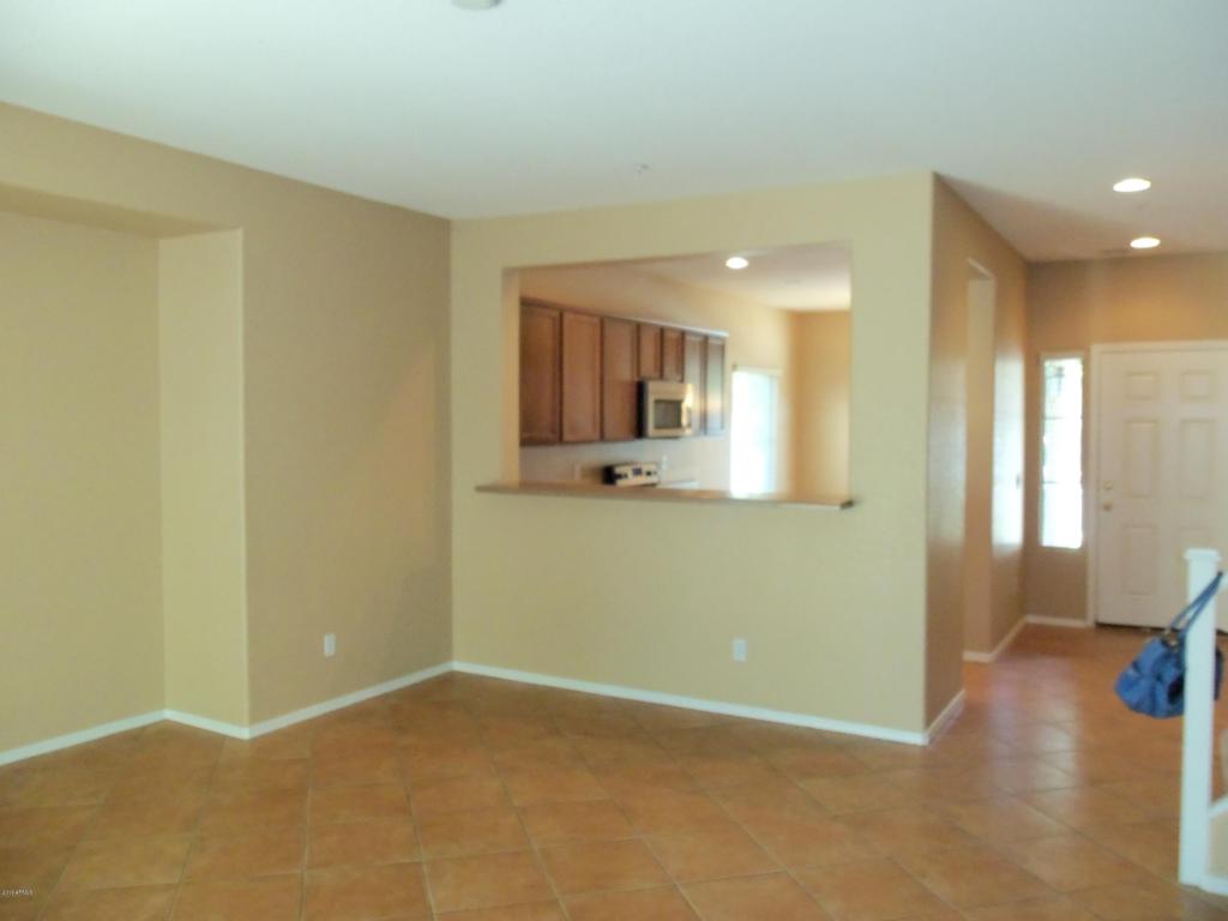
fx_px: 1029
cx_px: 614
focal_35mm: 29
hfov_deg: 61.7
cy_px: 460
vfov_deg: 48.2
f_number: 3.4
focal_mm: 5.2
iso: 250
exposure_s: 1/30
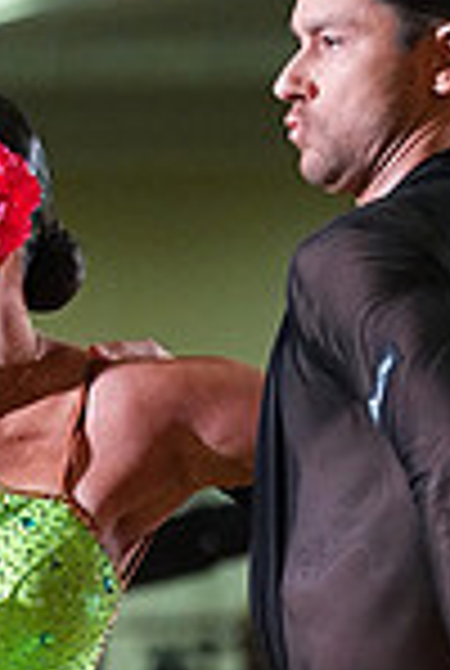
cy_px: 913
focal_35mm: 776
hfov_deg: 1.8
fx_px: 14482
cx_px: 160
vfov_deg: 2.6
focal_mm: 200
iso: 8000
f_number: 5
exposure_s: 1/400
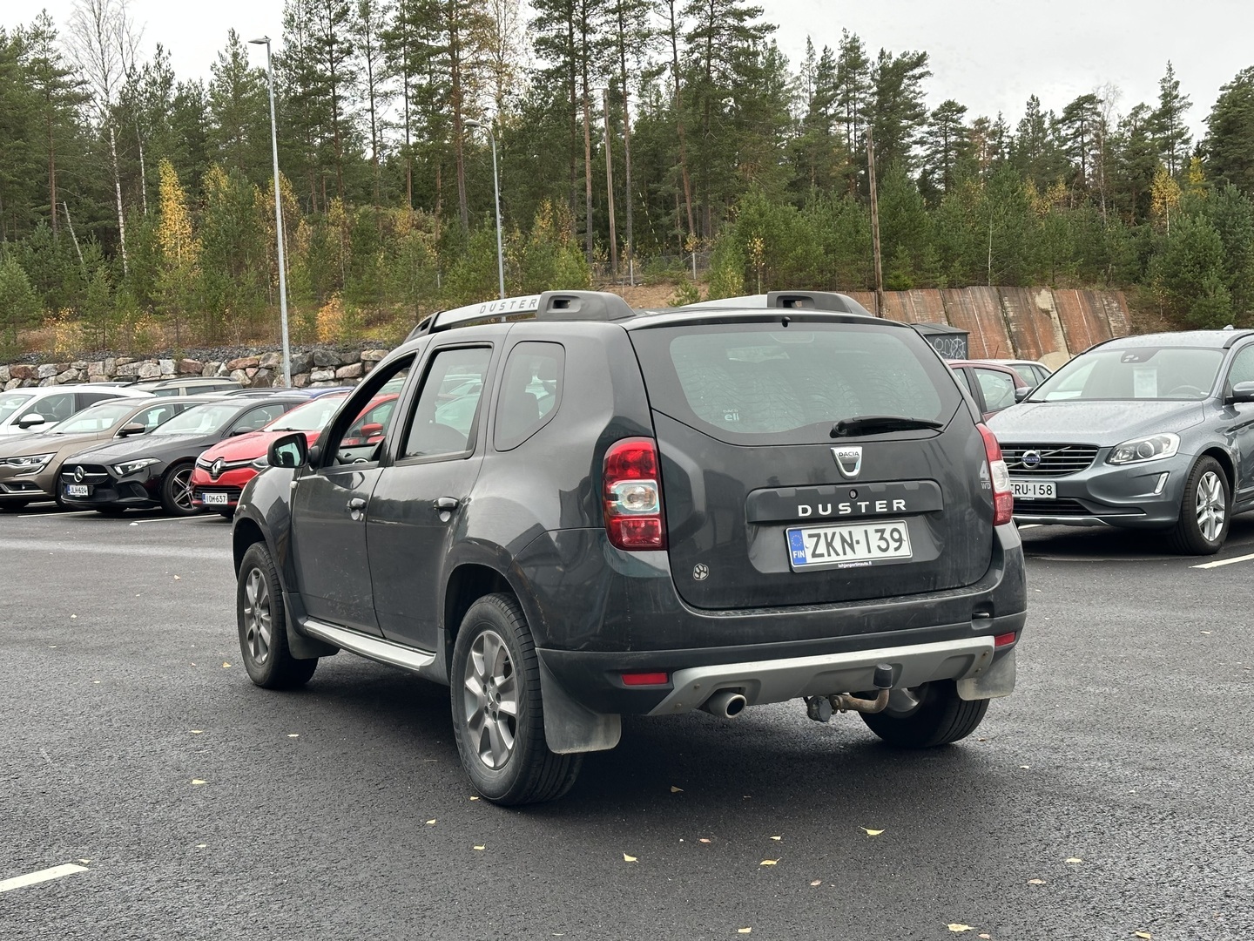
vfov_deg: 30.3
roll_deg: +2.9
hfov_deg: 39.7
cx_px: 627
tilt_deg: -1.7
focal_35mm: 48
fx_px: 1739
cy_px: 470
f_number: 1.78
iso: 64
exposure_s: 1/159
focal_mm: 6.86
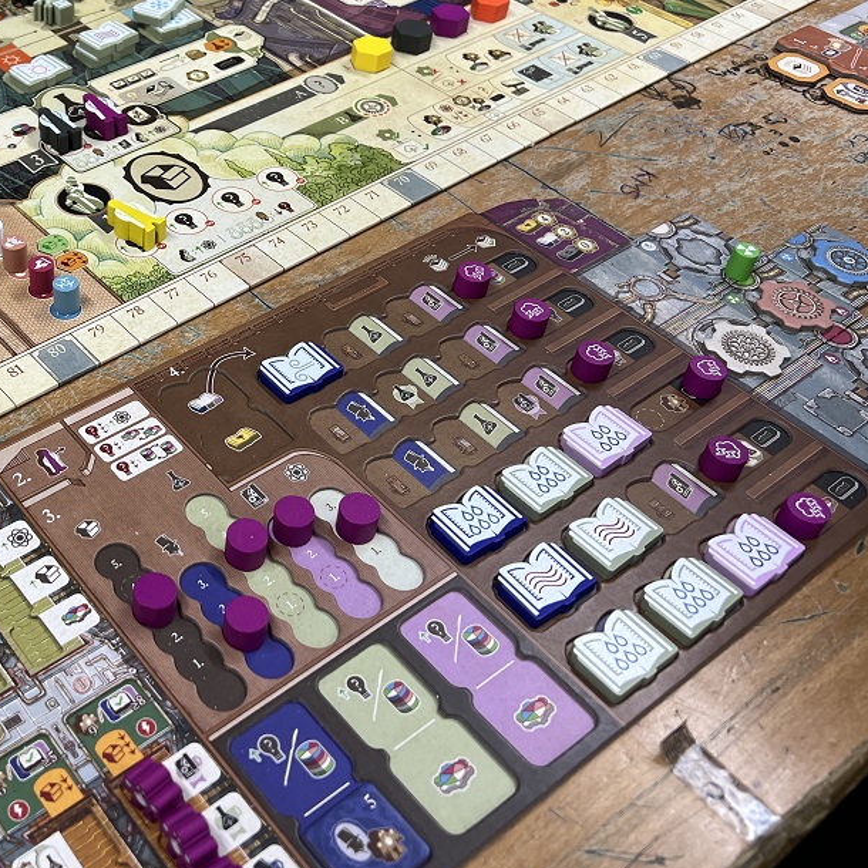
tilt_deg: -41.9
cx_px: 142
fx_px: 1163
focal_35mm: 41
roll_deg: -0.3
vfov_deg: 40.7
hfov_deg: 38.9
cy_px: 331
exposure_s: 1/100
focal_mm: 5.7
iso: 100
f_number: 1.5
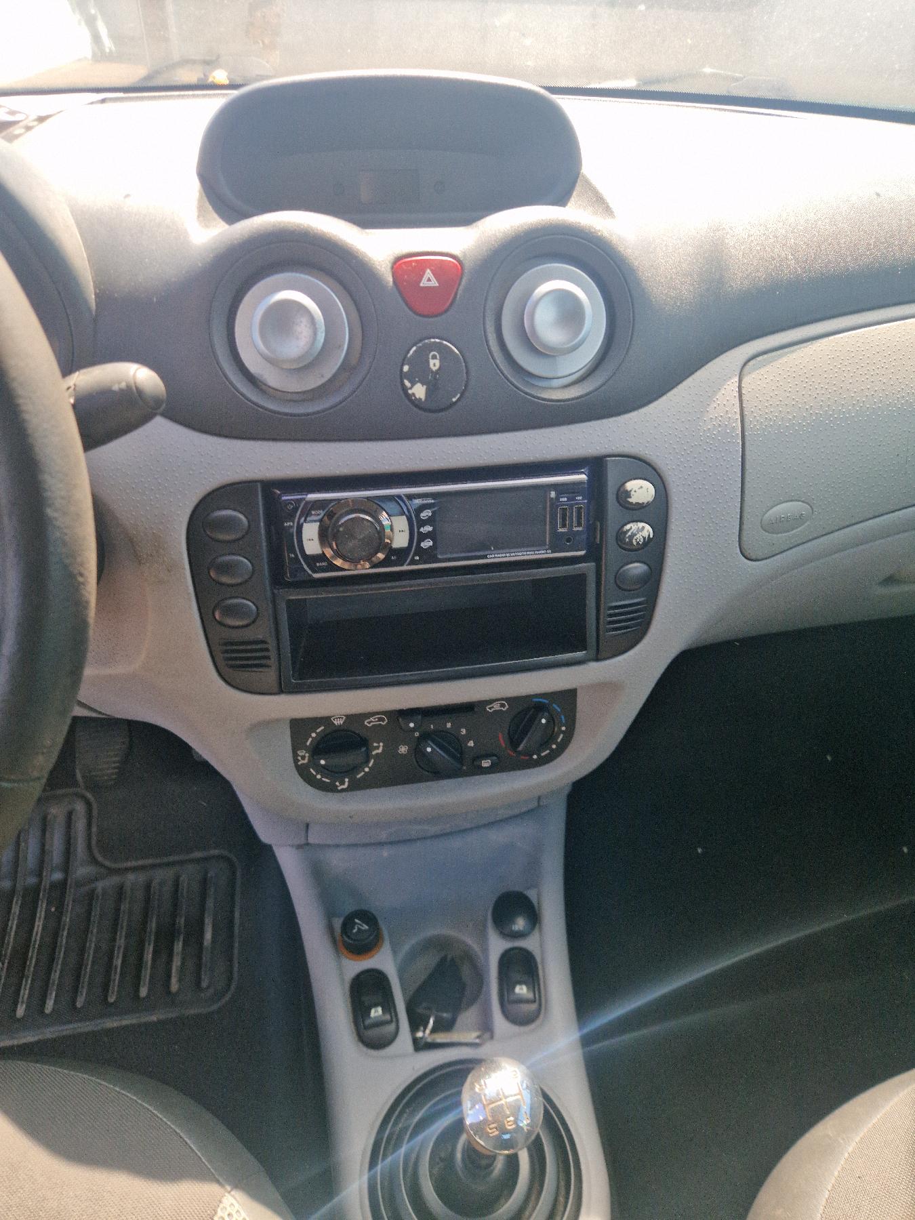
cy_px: 610
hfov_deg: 58.9
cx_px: 458
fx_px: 811
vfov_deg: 73.9
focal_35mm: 23
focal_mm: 5.4
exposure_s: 1/179
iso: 50
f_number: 1.8
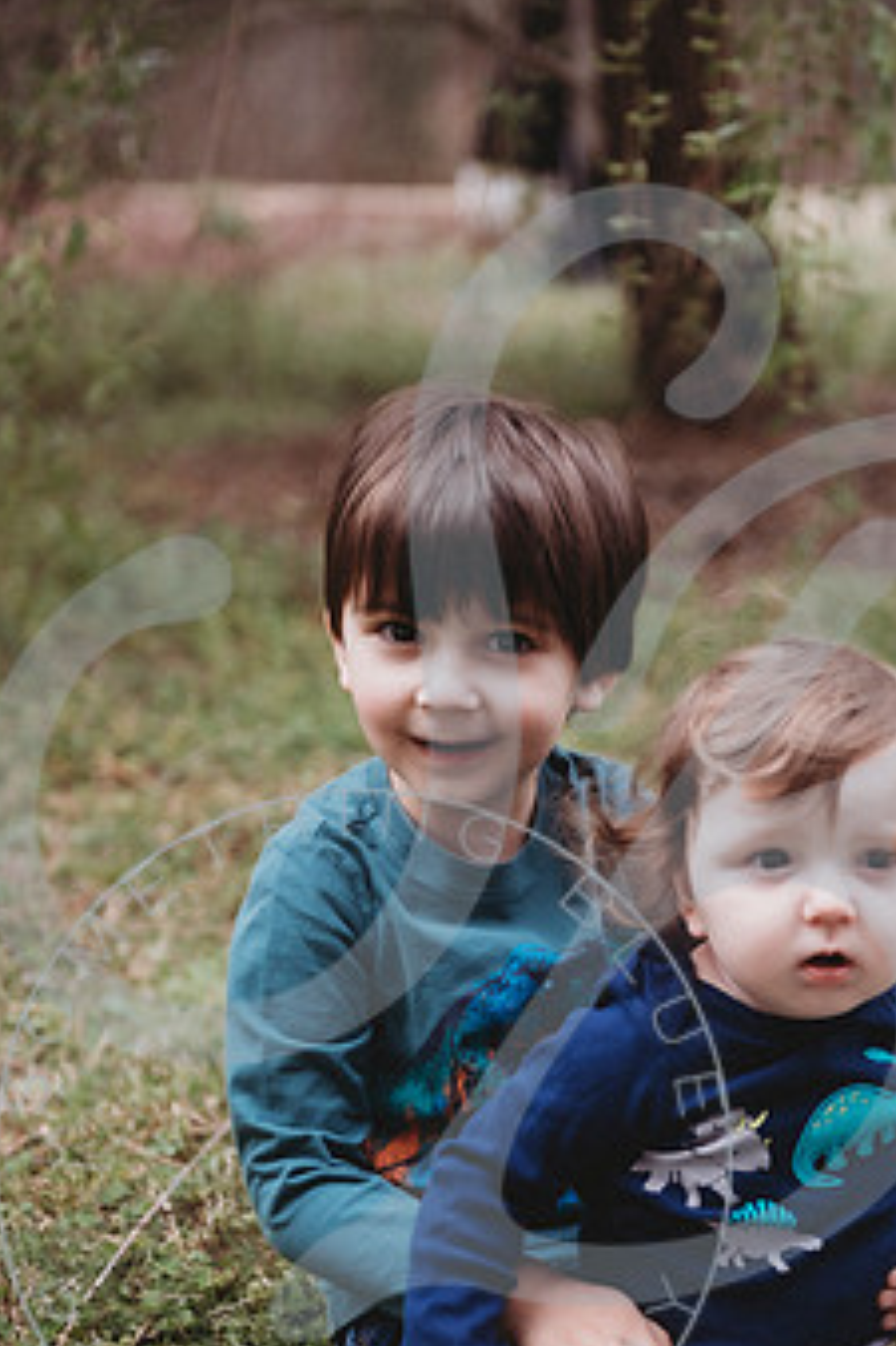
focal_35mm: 80
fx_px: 2989
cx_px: 542
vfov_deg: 25.3
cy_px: 856
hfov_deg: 17.0
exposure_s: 1/500
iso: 100
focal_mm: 60
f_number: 2.8
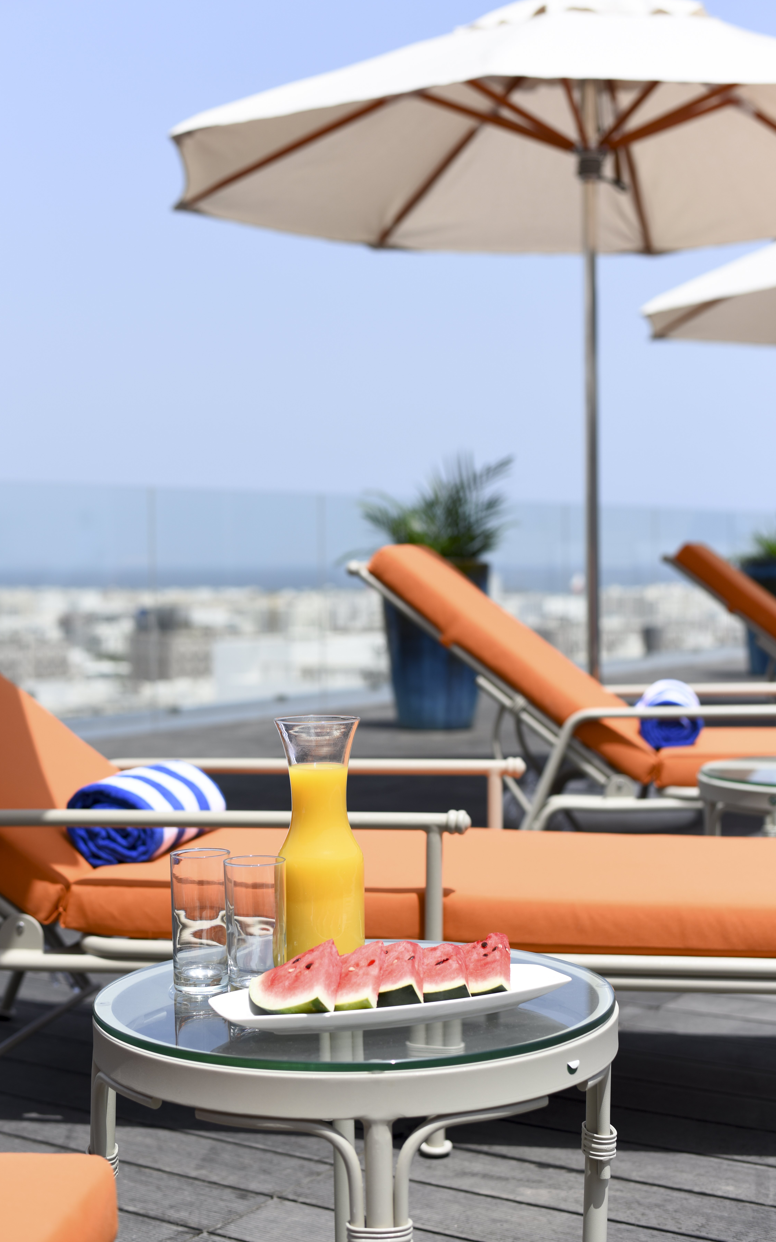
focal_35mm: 52
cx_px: 383
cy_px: 622
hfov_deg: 24.9
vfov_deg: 38.9
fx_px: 1760
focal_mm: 50
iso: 100
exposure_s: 1/2000
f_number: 3.5
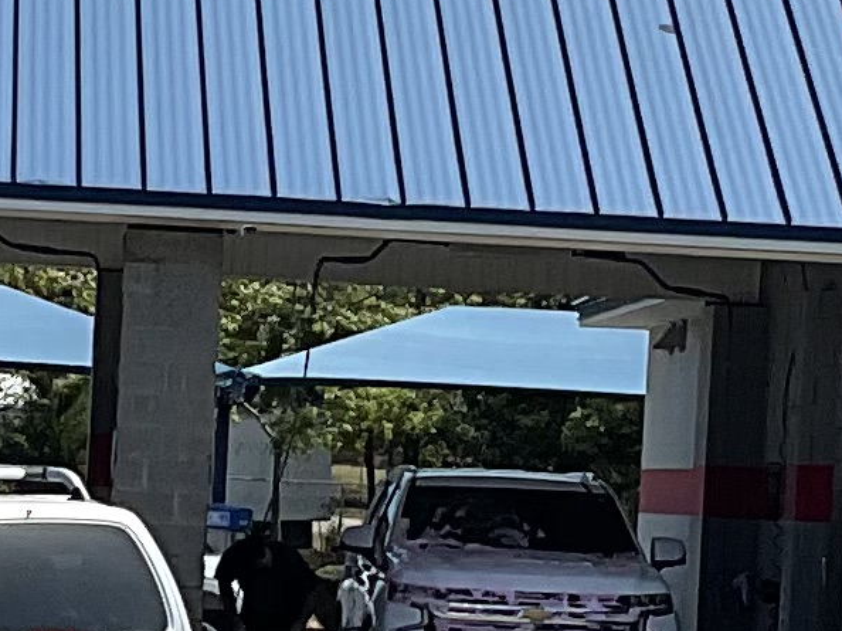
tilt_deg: -0.9
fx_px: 4790
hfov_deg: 10.0
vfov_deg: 7.5
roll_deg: -3.8
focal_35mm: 197
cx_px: 336
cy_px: 659
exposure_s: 1/2538
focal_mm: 3
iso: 16
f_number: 1.8
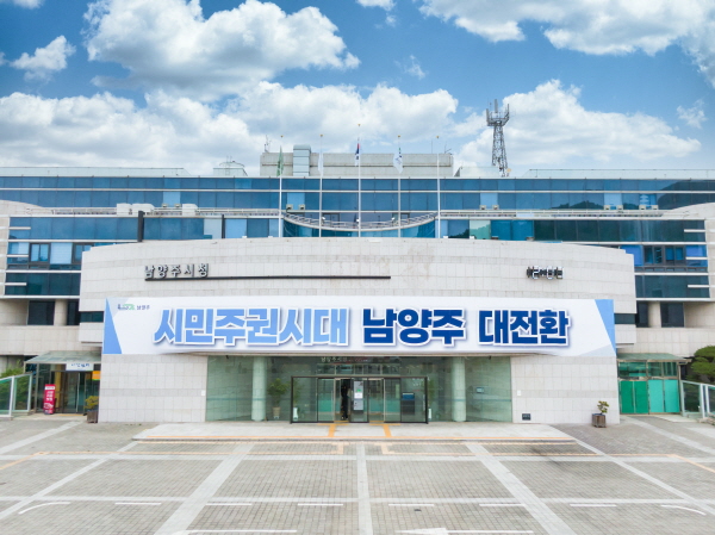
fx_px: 495
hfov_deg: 71.6
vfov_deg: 56.7
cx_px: 358
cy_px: 268
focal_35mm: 24
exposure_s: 1/800
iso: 100
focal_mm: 4.4
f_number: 2.8
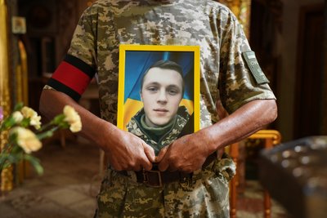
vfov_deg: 32.7
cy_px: 109
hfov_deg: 47.4
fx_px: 373
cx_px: 164
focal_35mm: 41
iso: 1600
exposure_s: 1/160
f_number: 2.8
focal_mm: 41
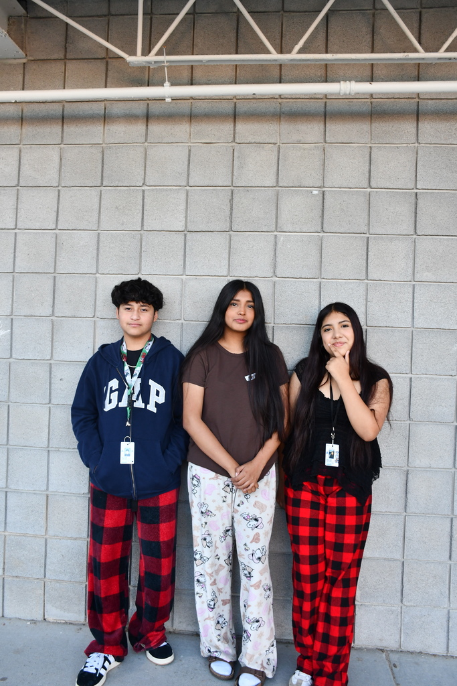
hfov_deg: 43.6
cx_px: 228
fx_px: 571
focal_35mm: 30
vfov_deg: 61.9
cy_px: 343
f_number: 4.5
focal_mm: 20
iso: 400
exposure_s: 1/250
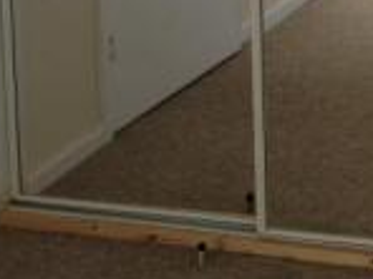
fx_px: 1487
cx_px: 533
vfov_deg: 10.1
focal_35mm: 138
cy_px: -245
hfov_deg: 13.6
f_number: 2.4
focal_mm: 4.28
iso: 50
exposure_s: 1/326
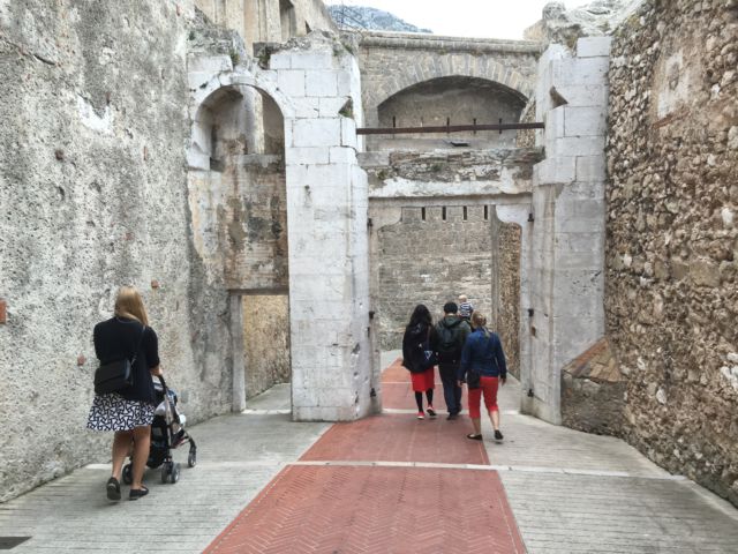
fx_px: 618
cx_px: 369
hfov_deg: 61.7
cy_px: 277
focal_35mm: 29
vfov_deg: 48.2
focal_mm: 4.15
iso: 32
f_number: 2.2
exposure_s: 1/100
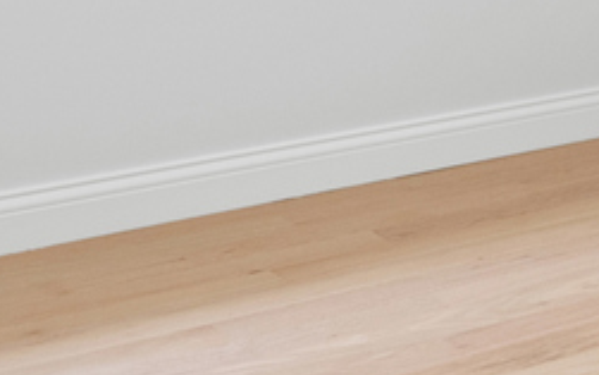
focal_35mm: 158
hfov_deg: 13.1
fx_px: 2580
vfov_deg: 8.1
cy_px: -270
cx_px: 563
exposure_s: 1/15
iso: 400
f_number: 9
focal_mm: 24
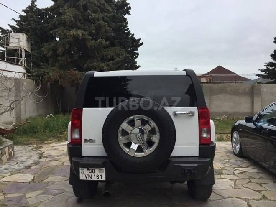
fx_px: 231
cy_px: 104
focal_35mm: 29
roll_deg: +0.7
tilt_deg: -1.6
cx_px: 138
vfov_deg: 48.2
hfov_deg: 61.7
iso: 32
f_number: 2.2
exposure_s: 1/1236
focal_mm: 4.15
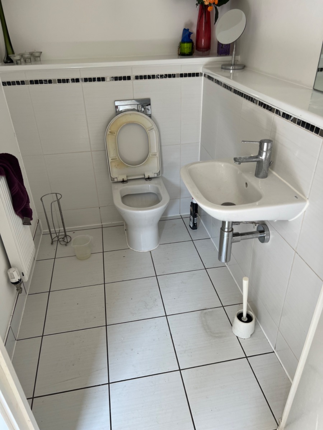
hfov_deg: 53.1
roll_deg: +1.0
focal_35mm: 26
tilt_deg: -27.8
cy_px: 215
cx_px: 162
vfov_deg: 67.3
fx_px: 323
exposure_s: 1/121
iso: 50
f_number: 1.5
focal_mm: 5.7
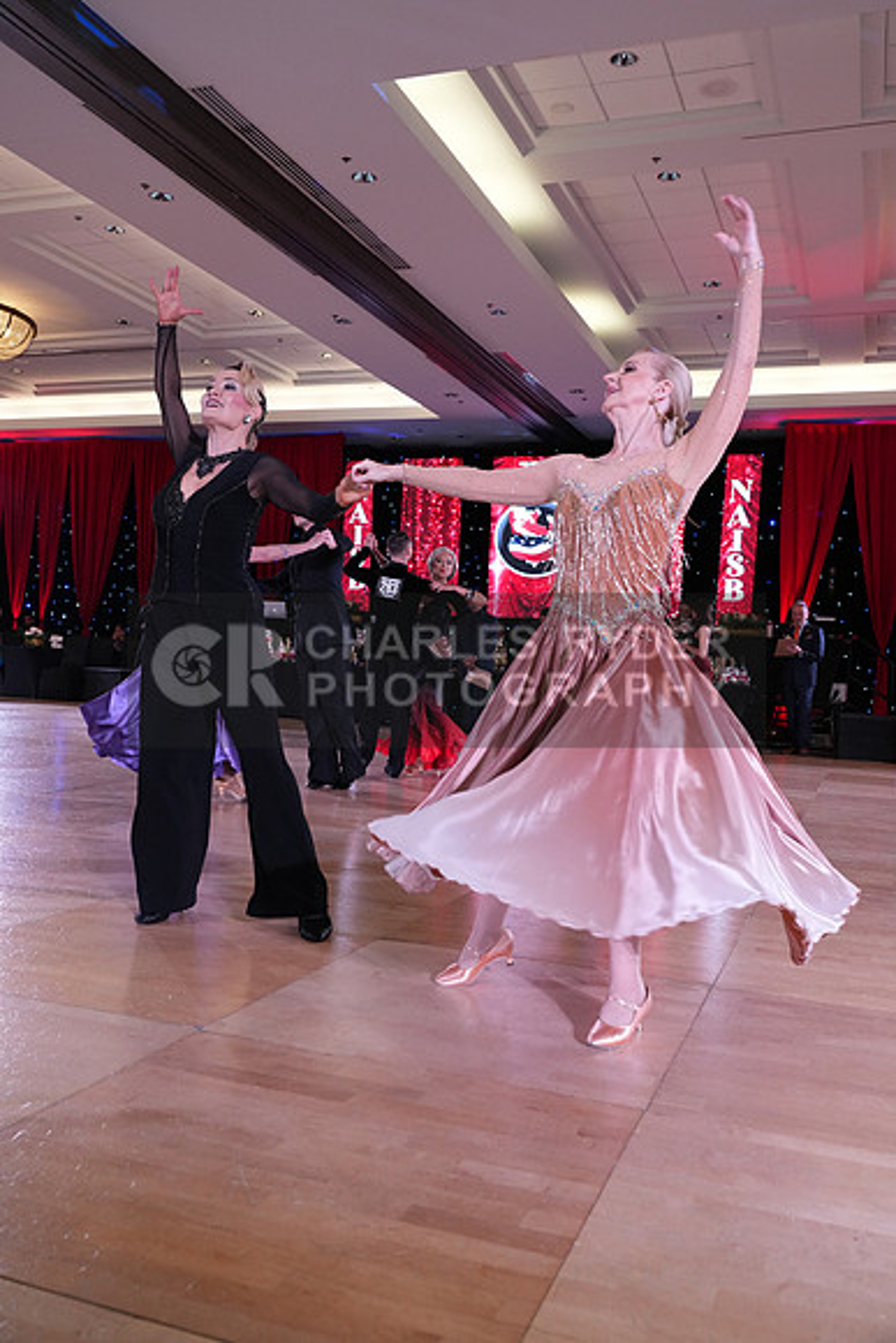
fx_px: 1119
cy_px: 672
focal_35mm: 30
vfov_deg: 61.9
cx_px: 448
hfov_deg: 43.6
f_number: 5
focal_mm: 30
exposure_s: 1/250
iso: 2500
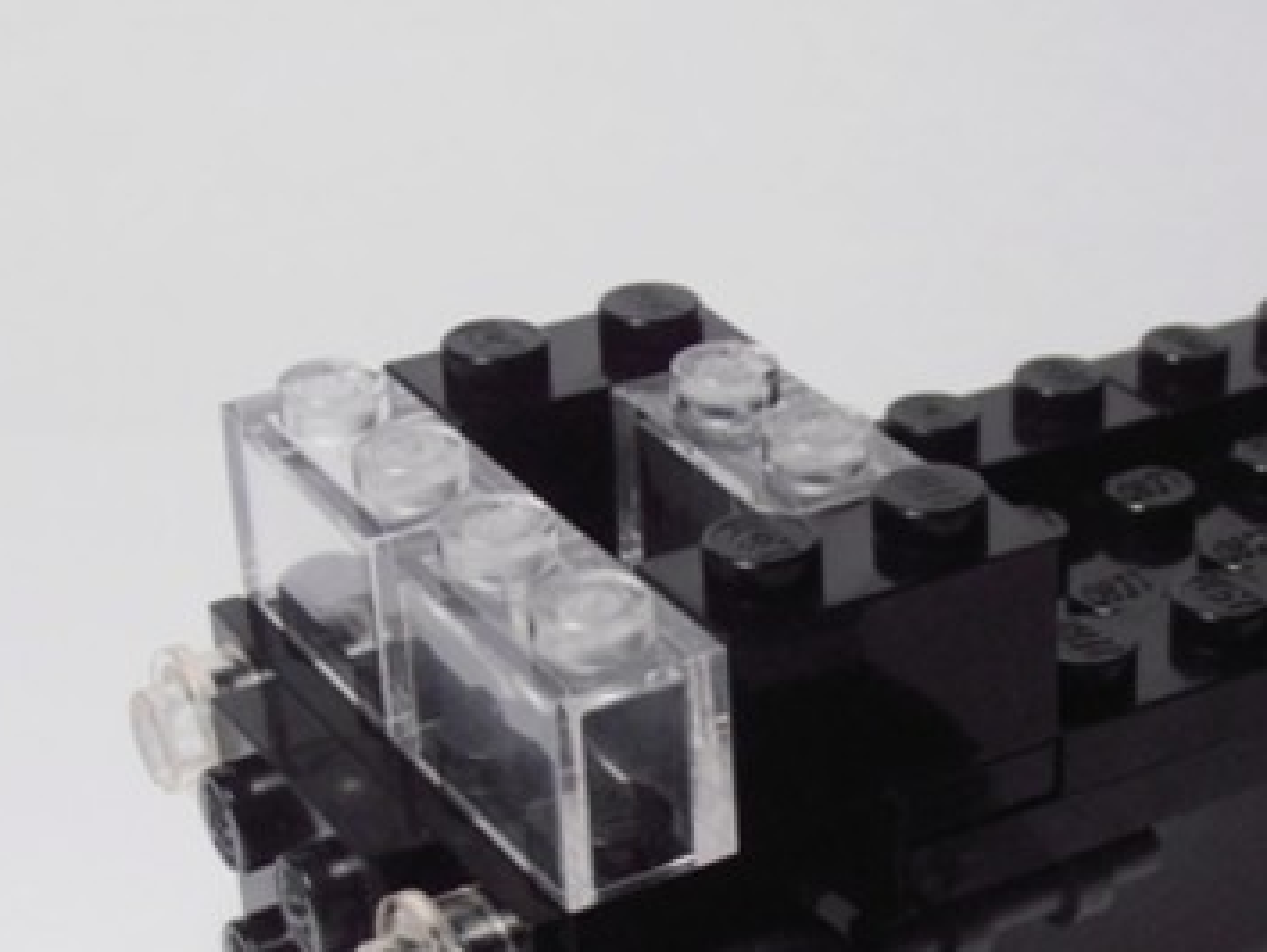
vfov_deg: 15.4
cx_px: 1049
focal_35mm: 94
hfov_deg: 20.6
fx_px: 3443
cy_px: 972
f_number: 3.9
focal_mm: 6.61
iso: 80
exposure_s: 1/50
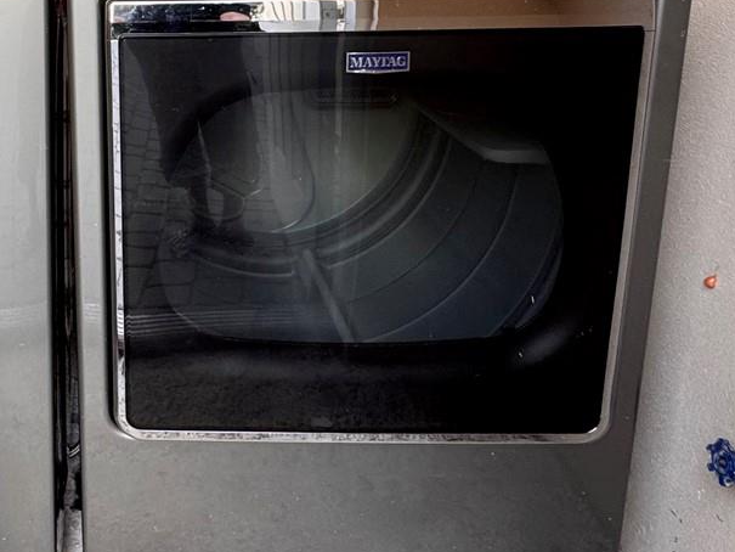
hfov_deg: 46.1
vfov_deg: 36.3
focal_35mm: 37
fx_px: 786
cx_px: 97
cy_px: 53
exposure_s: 1/99
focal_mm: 2.22
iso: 160
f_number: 2.2
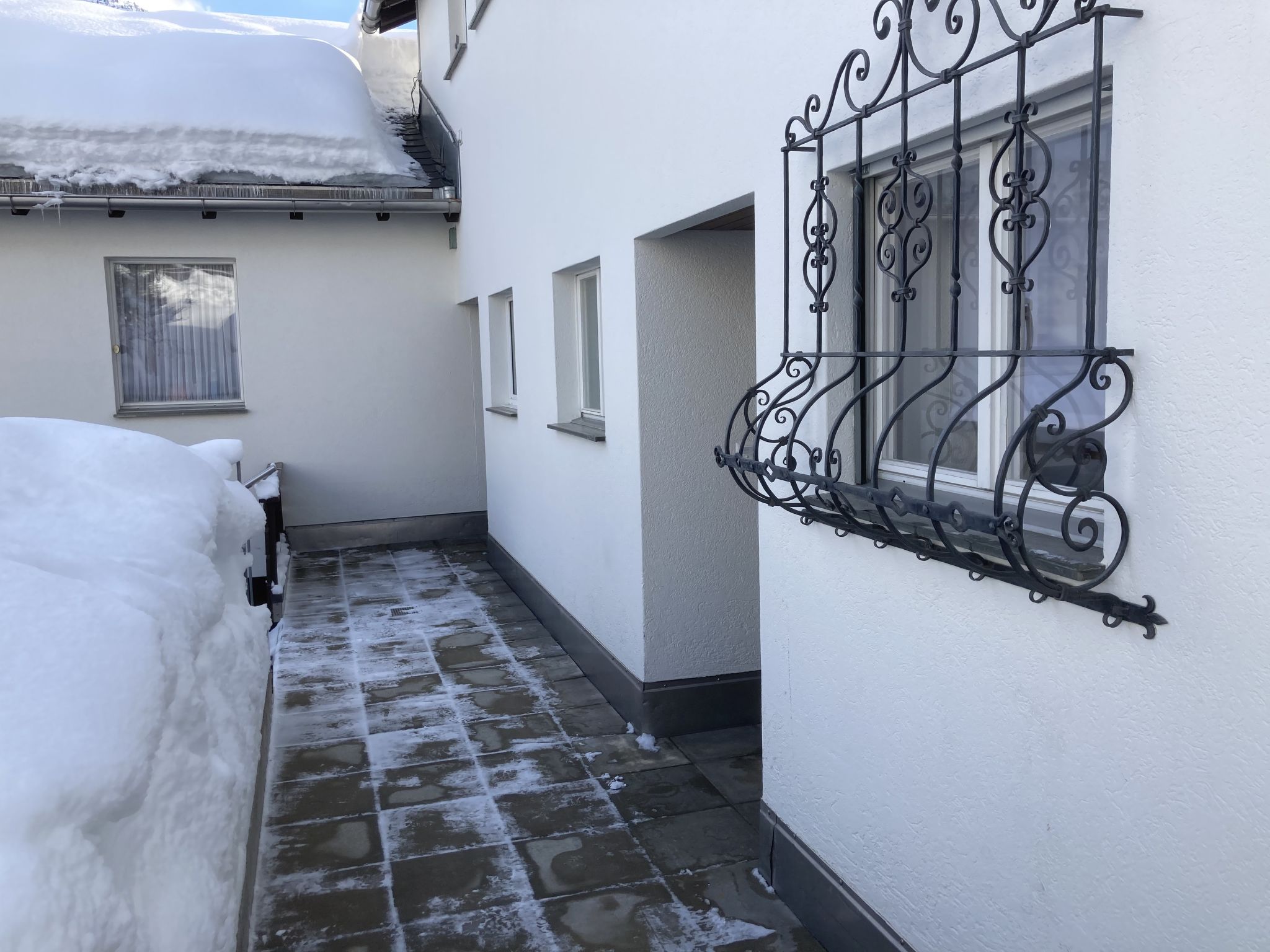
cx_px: 635
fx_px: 1027
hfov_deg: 63.4
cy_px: 476
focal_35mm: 28
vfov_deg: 49.7
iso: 20
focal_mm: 3.99
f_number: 1.8
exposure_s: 1/796
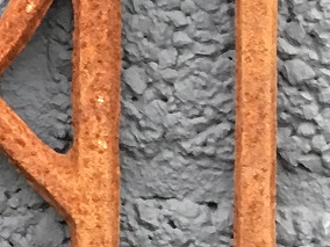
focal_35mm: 206
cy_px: -165
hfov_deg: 8.3
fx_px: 1964
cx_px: -611
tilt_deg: +0.7
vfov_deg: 7.1
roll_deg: -0.9
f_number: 2.2
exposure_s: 1/33
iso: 50
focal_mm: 4.15
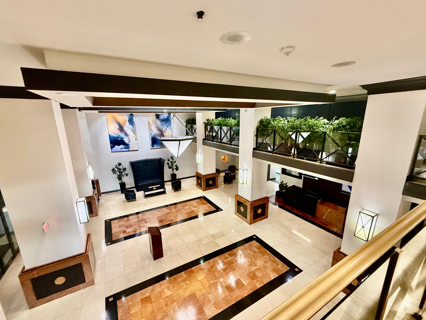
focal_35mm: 15
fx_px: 185
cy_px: 162
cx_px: 212
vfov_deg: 81.7
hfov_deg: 98.2
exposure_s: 1/60
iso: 500
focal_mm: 2.22
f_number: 2.2
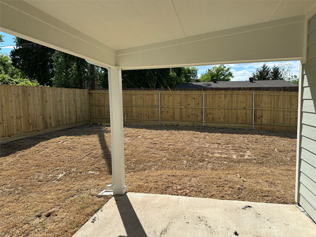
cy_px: 118
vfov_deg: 56.8
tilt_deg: -4.5
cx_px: 158
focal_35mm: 24
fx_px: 219
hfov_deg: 71.6
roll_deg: +0.8
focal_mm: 6.86
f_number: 1.78
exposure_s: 1/3861
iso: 80
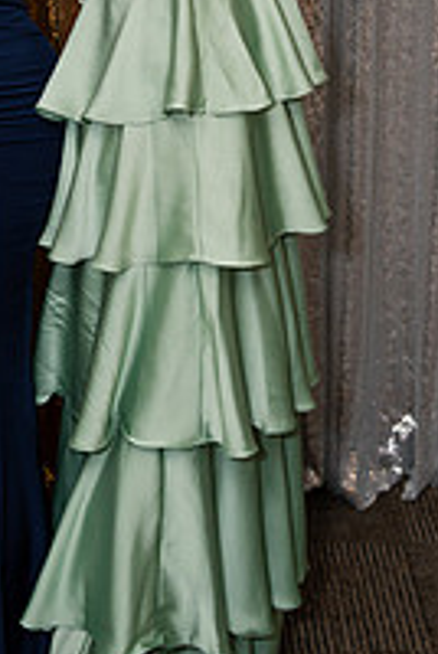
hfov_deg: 13.5
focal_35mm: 101
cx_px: 82
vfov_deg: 19.7
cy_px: 20
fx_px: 1837
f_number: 4
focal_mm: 45
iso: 400
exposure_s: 1/250
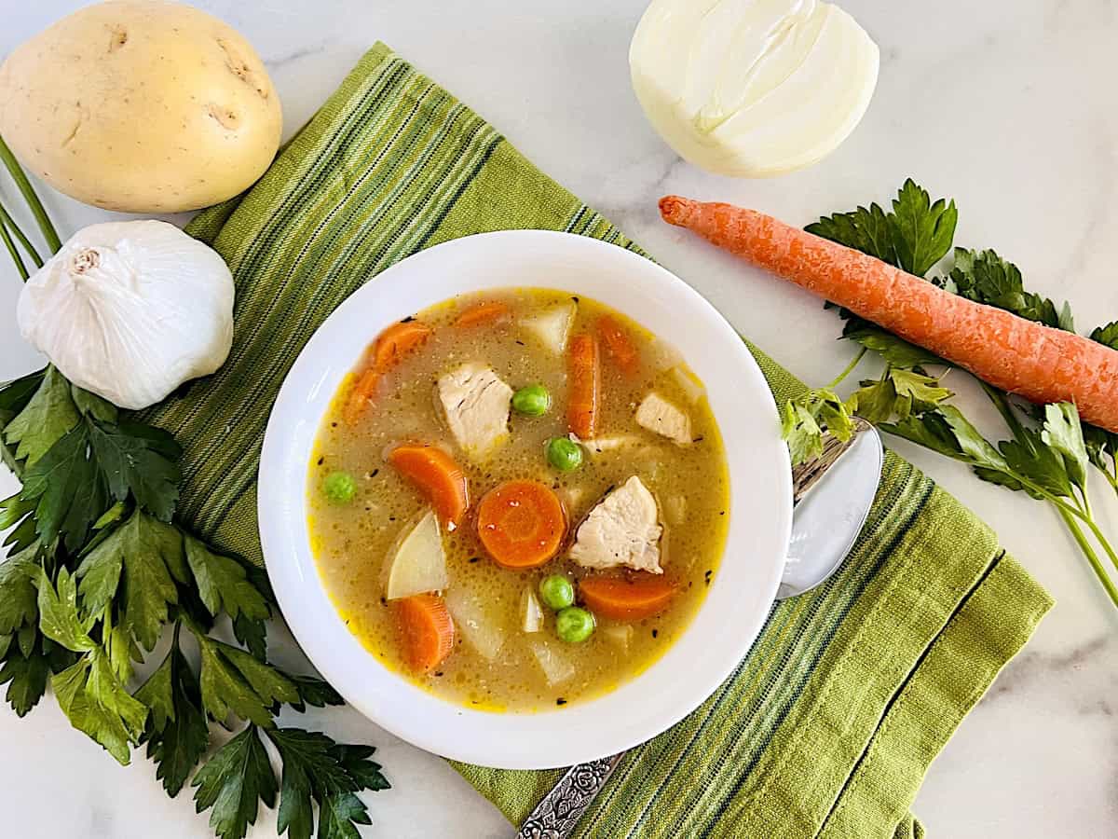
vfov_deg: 53.1
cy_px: 420
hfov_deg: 67.3
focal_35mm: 26
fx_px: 840
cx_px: 559
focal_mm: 5.7
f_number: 1.5
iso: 80
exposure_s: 1/60
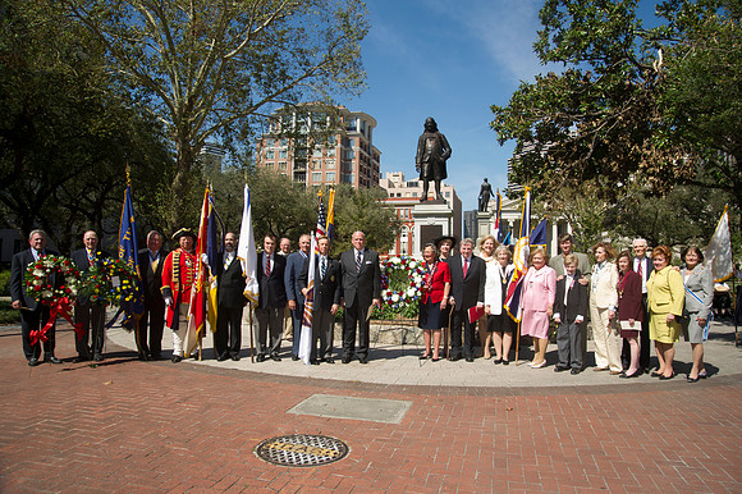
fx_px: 494
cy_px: 247
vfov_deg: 53.1
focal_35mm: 24
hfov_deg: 73.8
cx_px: 371
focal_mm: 24
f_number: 9
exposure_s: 1/200
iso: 200
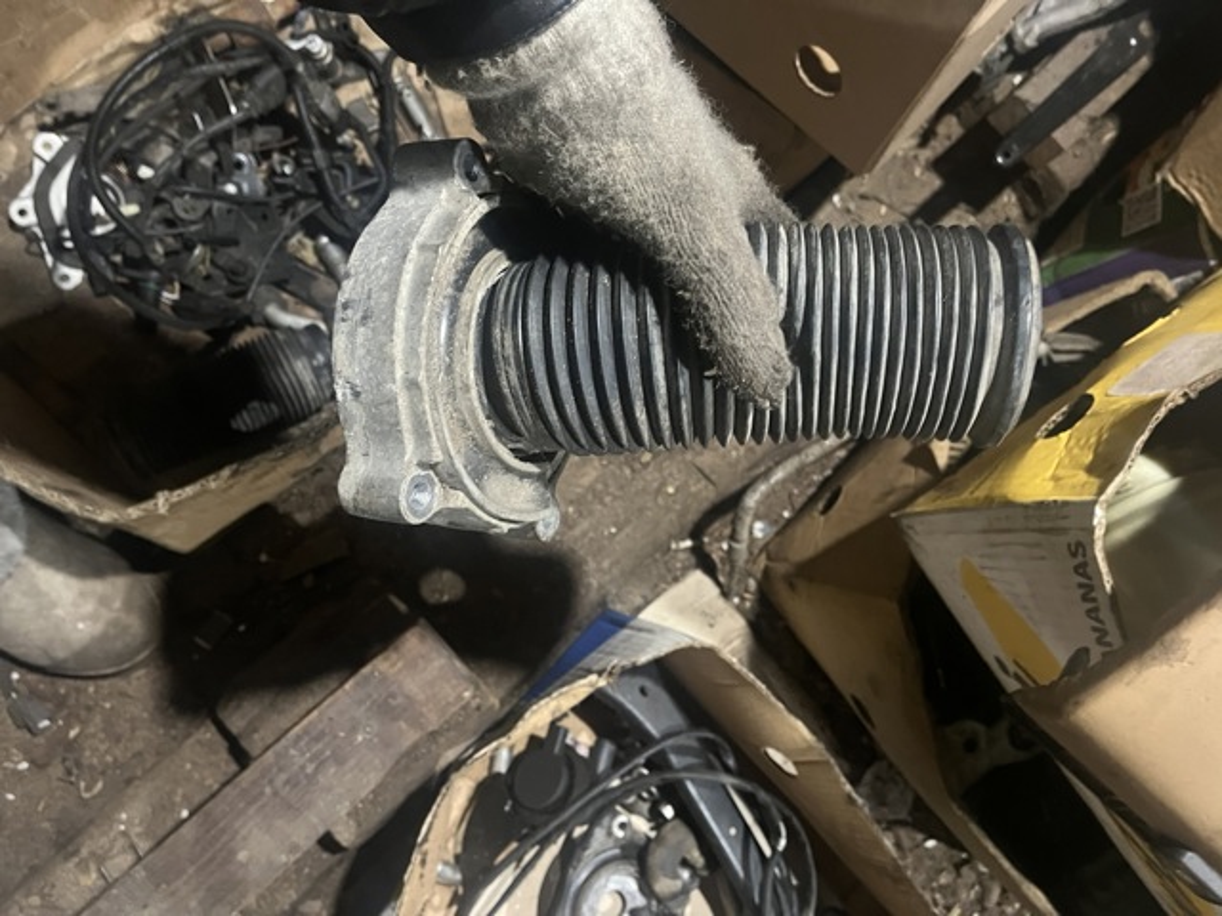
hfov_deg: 67.3
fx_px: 918
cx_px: 611
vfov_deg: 53.1
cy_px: 458
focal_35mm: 26
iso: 500
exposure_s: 1/25
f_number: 1.6
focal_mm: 5.1
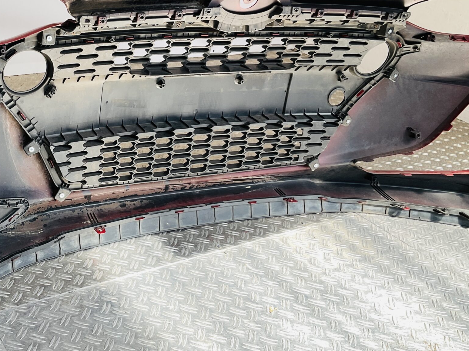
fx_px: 650
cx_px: 117
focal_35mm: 48
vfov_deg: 30.2
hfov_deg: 38.6
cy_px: 151
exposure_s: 1/331
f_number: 1.8
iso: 16
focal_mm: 3
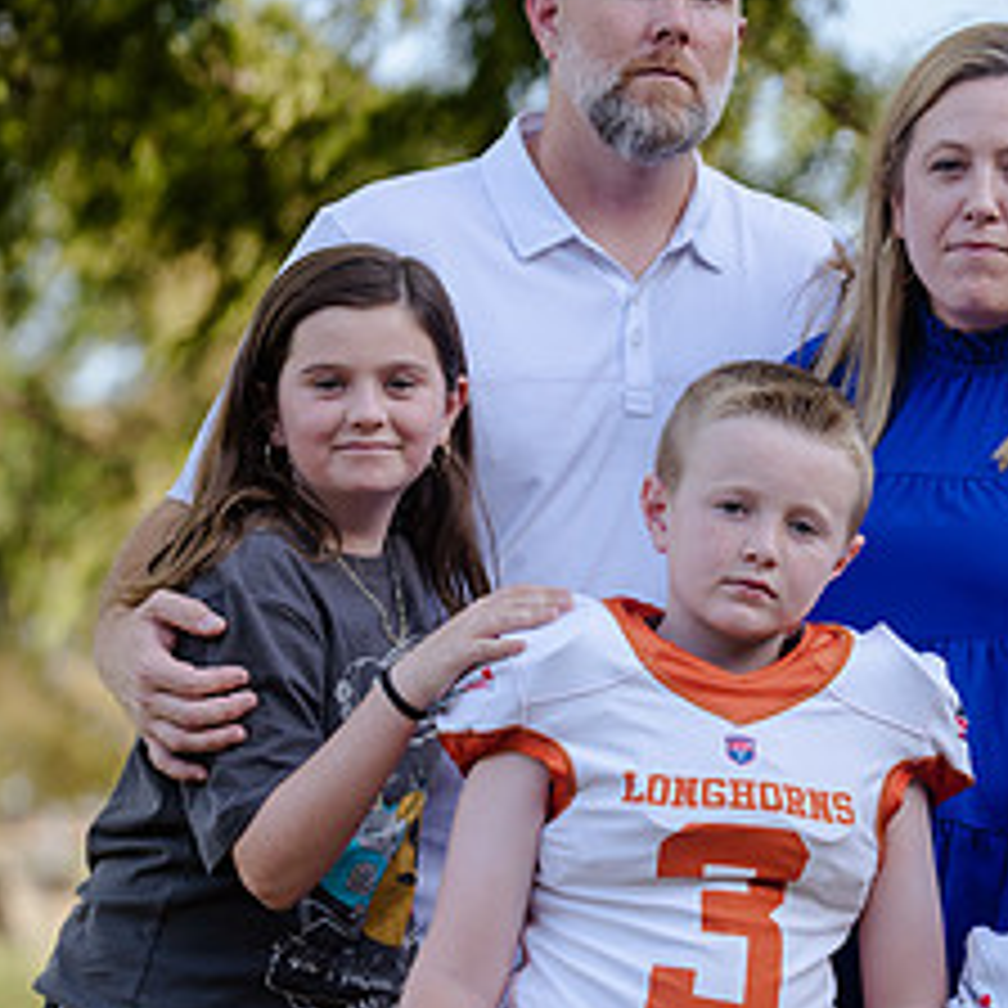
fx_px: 7973
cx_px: 828
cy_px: 569
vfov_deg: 7.2
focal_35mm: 242
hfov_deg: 7.2
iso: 100
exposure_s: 1/320
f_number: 3.5
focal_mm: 110
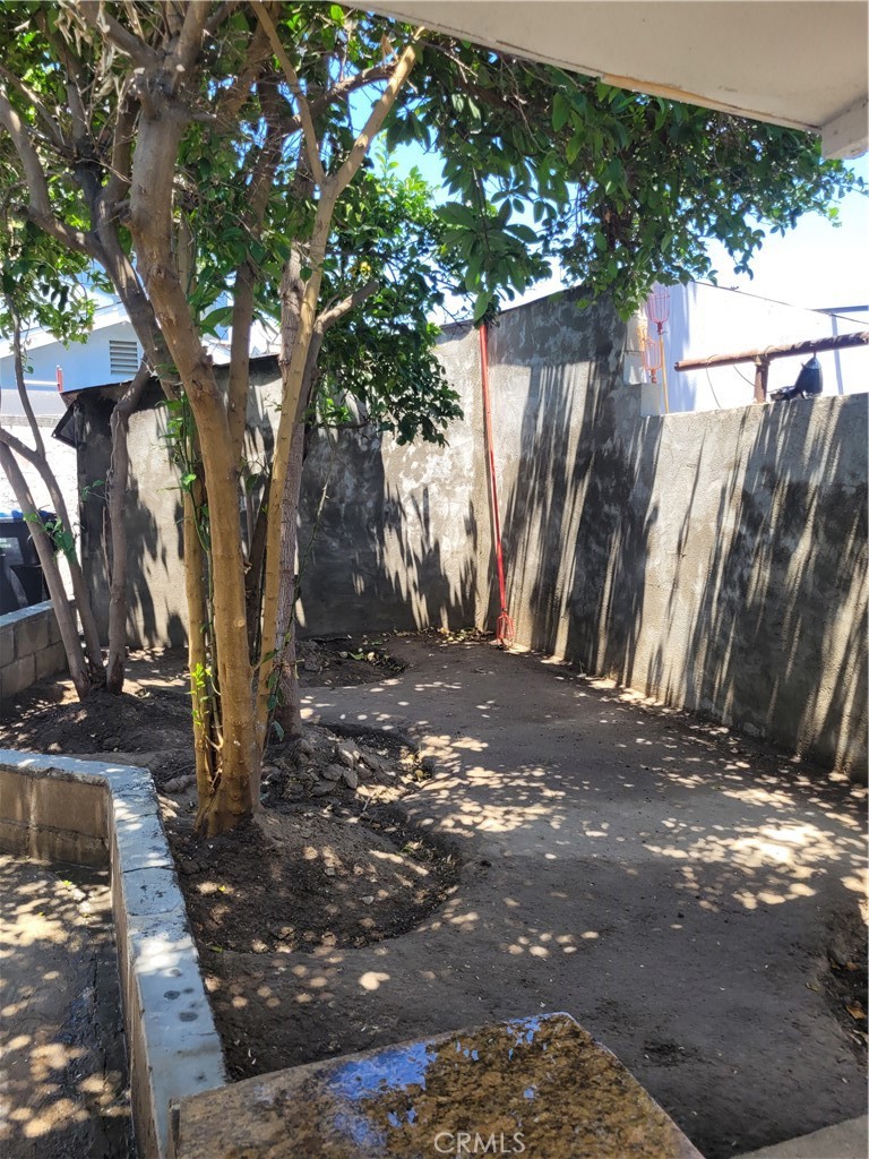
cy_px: 580
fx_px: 870
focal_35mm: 26
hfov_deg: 53.1
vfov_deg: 67.3
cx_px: 434
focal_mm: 5.4
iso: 40
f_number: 1.8
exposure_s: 1/385
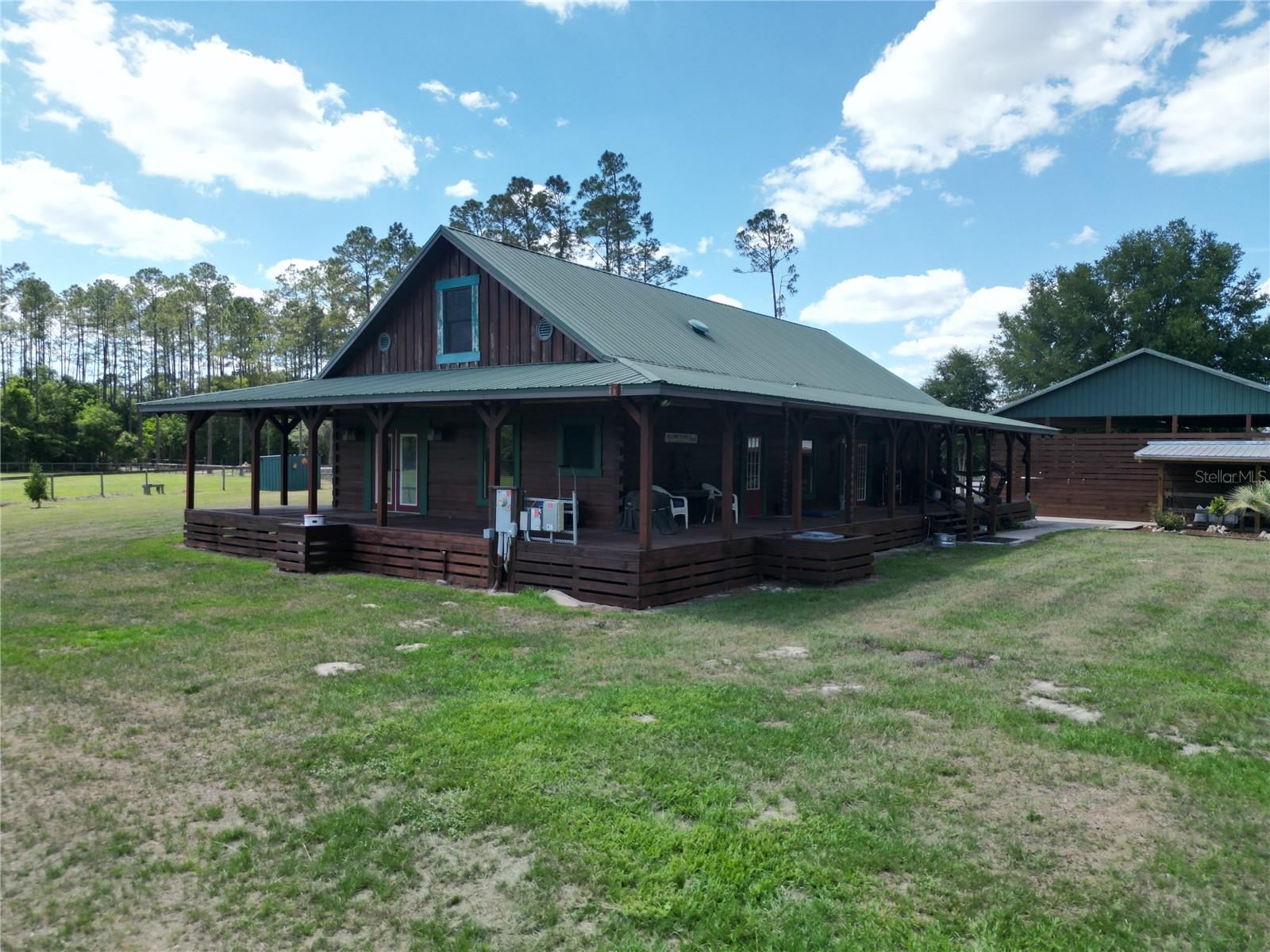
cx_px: 635
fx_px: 881
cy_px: 476
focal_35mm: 24
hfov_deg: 71.6
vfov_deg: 56.8
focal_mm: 6.72
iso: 120
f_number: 1.7
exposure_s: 1/2500
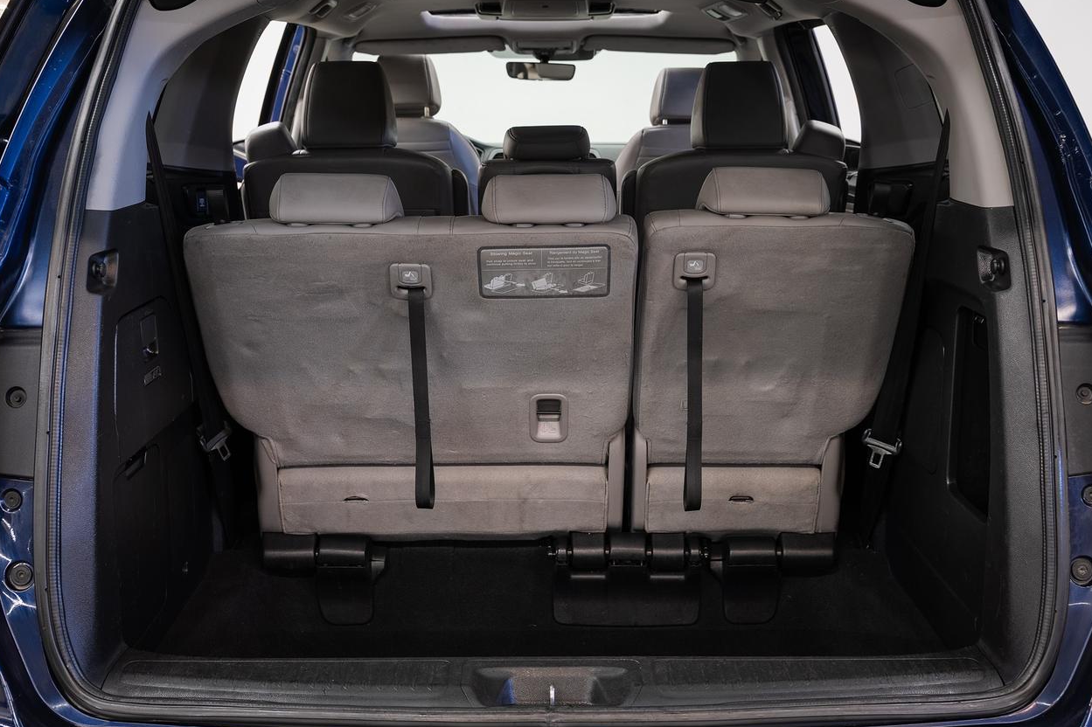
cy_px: 386
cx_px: 541
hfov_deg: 44.5
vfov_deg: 30.5
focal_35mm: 44
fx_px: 1334
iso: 100
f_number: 5.6
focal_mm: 37.1
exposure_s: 1/2.5
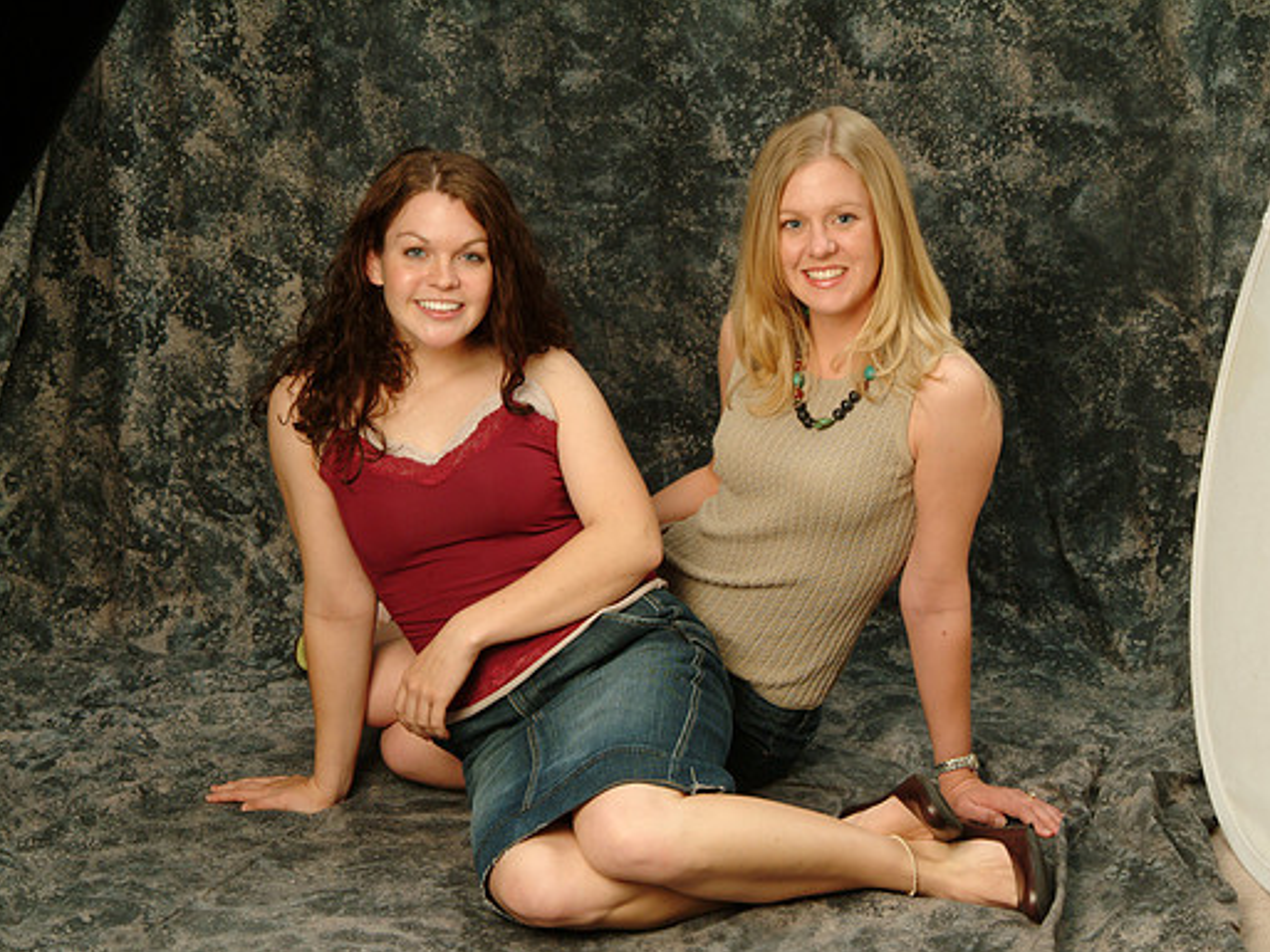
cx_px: 688
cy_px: 477
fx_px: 3176
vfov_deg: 17.1
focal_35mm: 87
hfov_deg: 22.6
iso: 400
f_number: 13
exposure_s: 1/125
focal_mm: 53
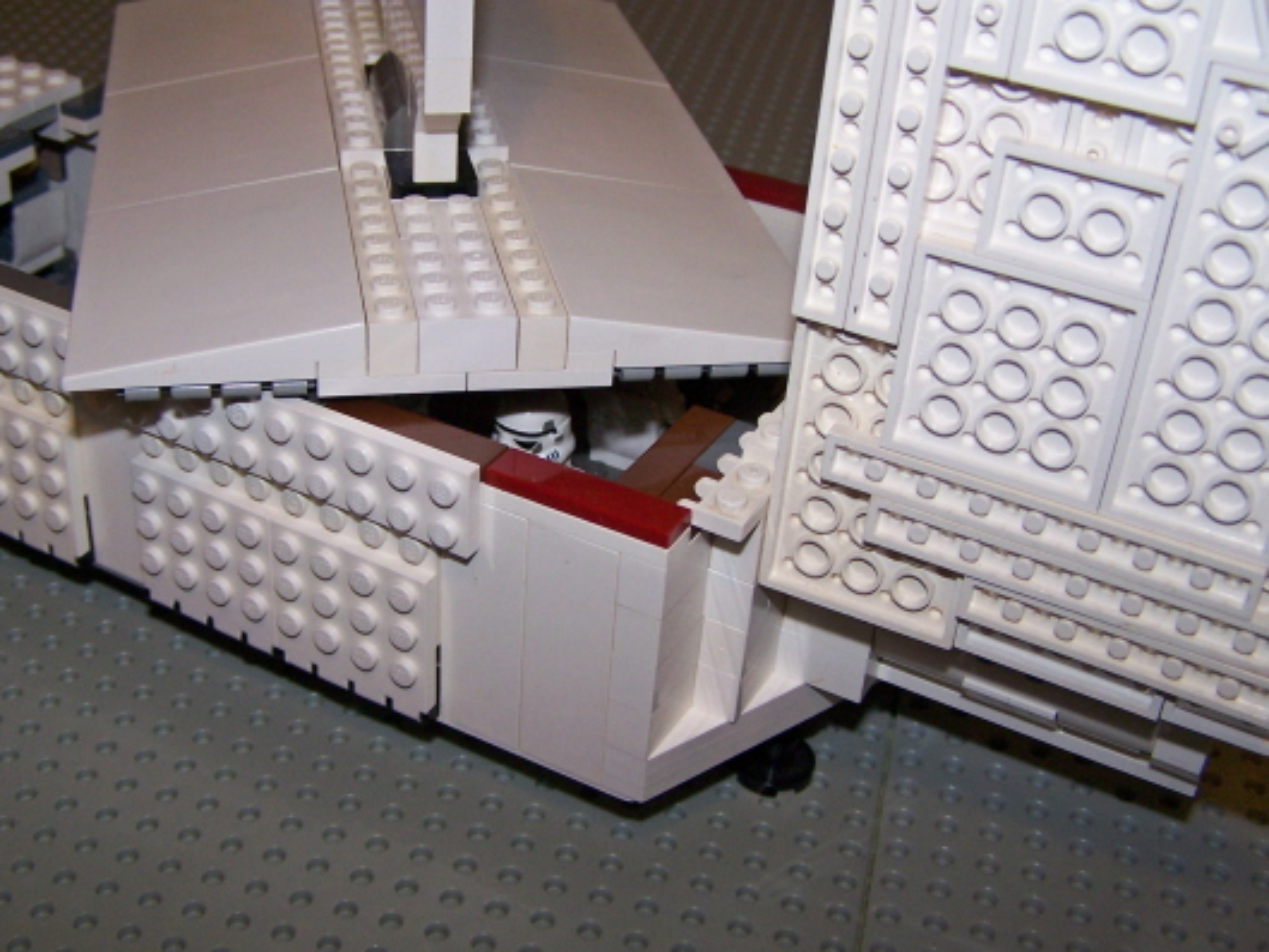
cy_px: 436
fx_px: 1687
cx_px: 593
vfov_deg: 31.5
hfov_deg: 41.2
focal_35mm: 46
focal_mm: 6.3
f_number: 2.8
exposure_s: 1/60
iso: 140
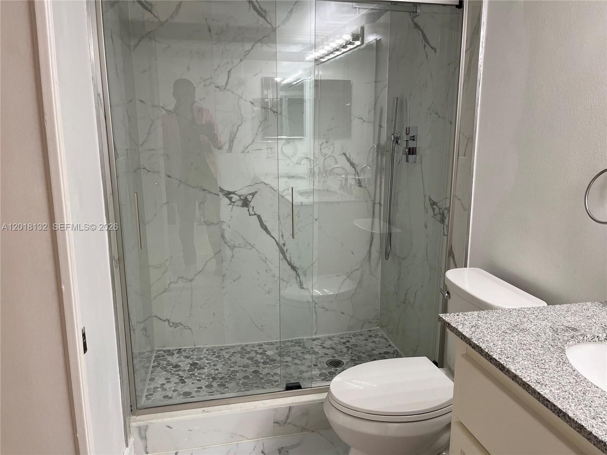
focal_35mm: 26
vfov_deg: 53.1
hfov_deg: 67.3
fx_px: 456
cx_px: 304
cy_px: 228
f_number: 1.6
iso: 100
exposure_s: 1/120
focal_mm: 5.1
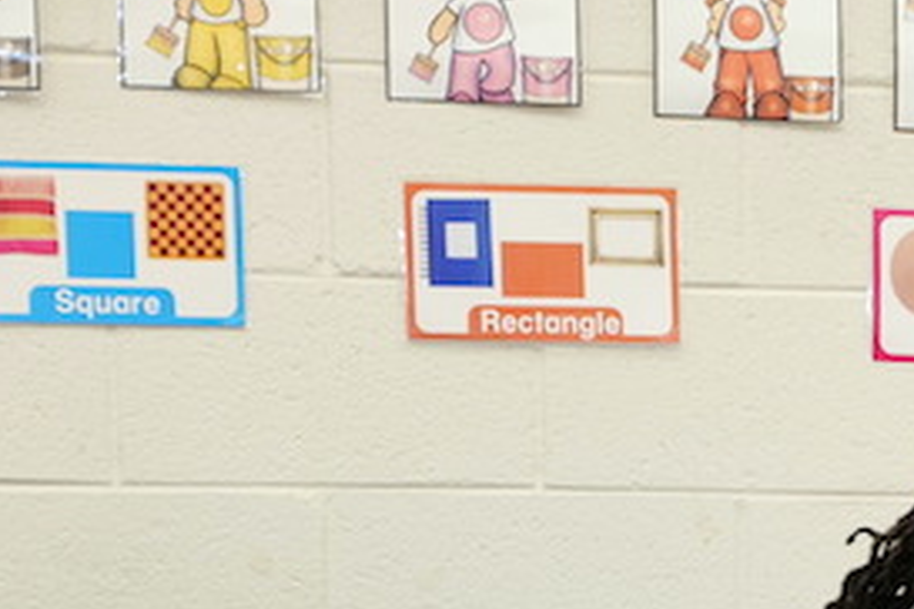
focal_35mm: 225
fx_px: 5712
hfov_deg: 8.6
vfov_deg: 5.9
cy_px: 1400
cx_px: 1858
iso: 1000
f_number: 2.8
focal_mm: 48
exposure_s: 1/125
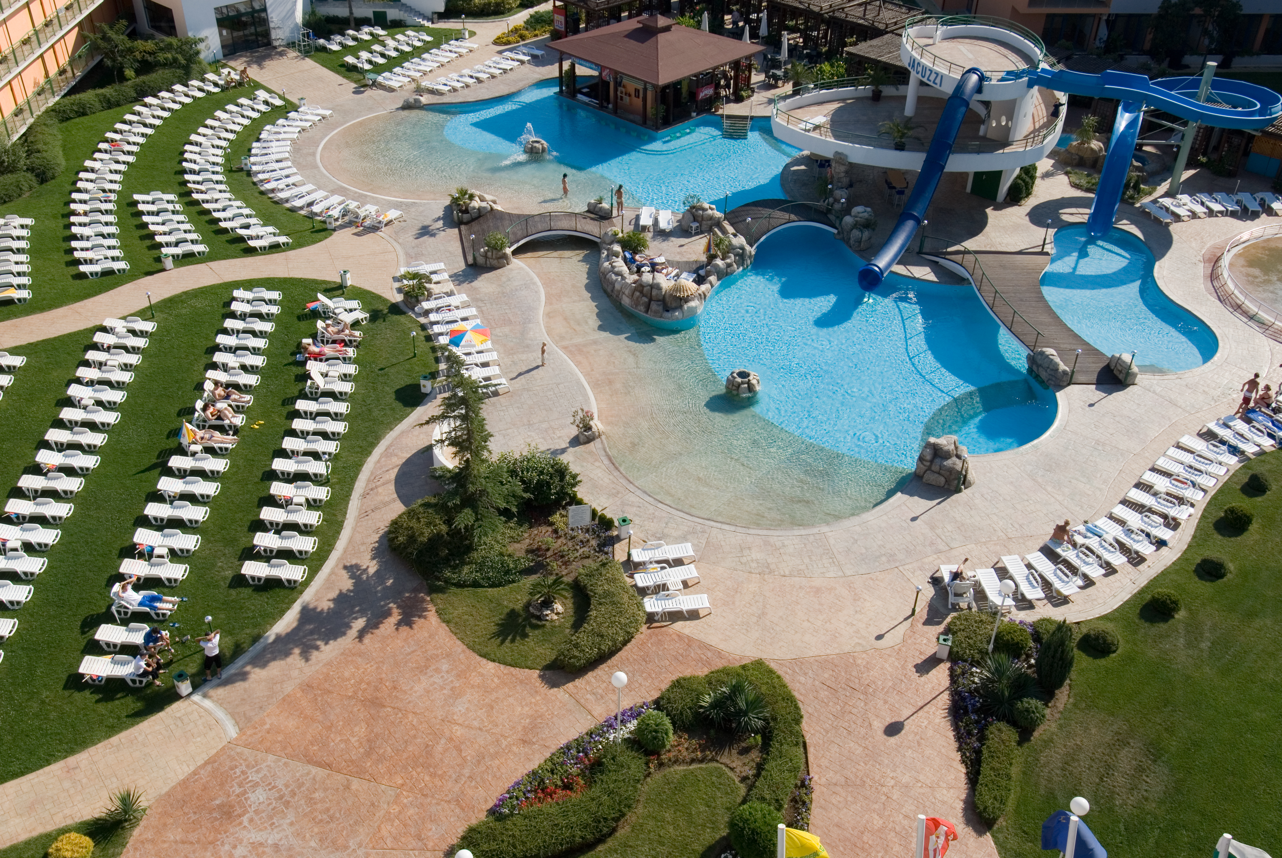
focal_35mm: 33
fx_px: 1177
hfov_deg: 57.2
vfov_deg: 40.1
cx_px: 641
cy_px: 429
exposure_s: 1/250
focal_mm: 22
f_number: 8
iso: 100
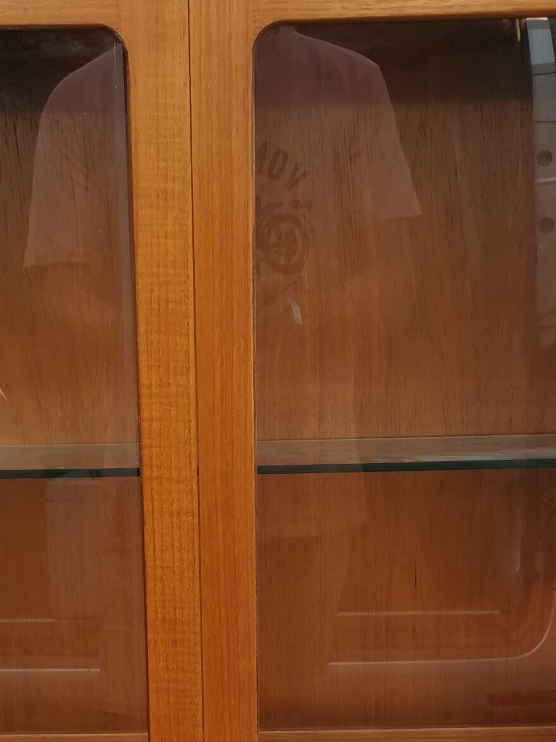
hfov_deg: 17.5
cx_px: 213
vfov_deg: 21.2
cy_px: 955
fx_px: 1800
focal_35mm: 84
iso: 50
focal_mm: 5.58
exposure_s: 1/224
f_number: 1.8
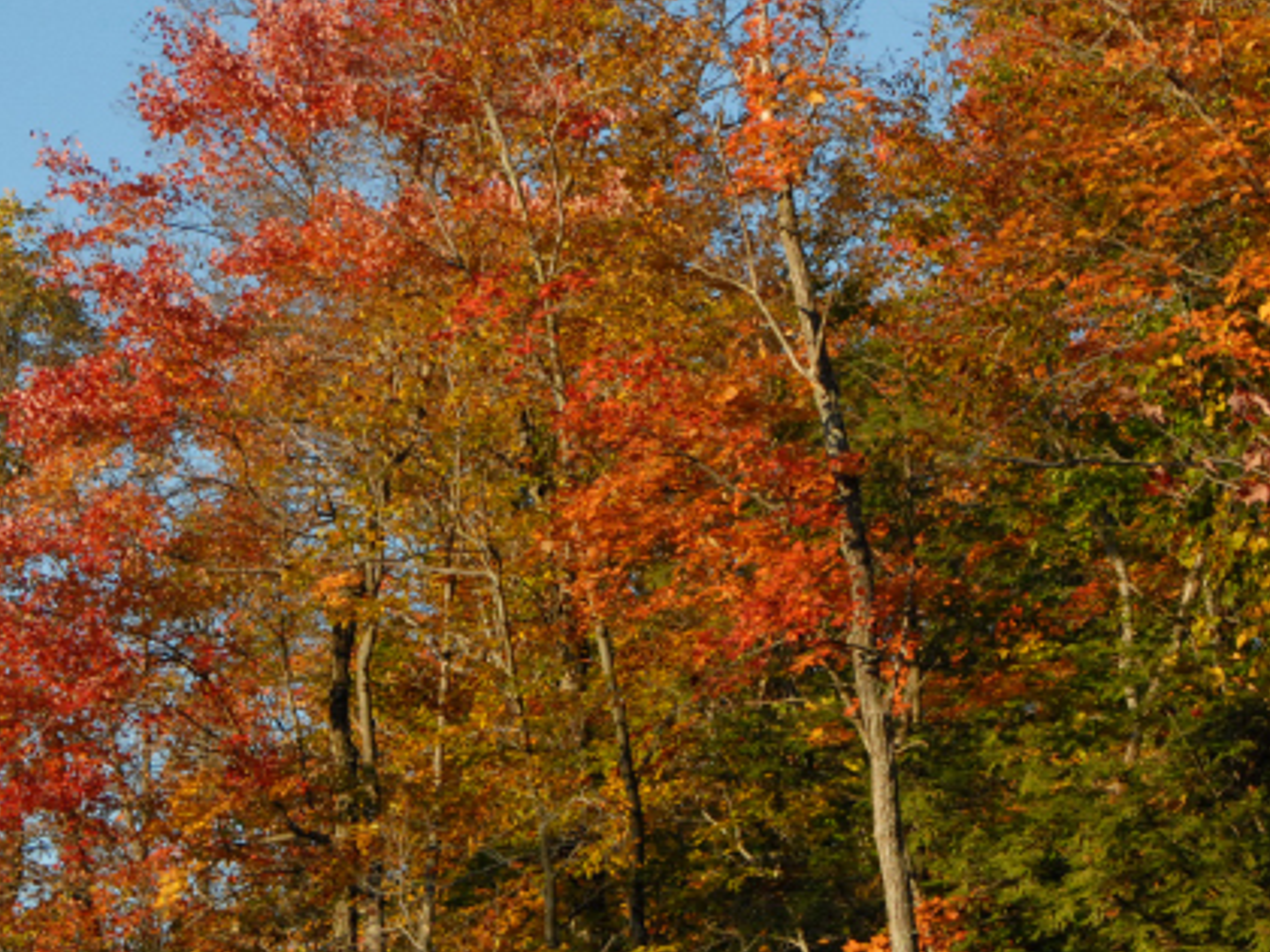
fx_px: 4546
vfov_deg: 12.0
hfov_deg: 15.9
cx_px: 417
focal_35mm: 124
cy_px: 345
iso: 800
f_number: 11
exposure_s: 1/500
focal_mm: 45
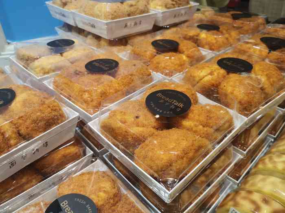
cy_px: 106
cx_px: 142
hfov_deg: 67.3
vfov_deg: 53.1
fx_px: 214
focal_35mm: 26
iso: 80
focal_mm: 4.75
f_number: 1.8
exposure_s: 1/100
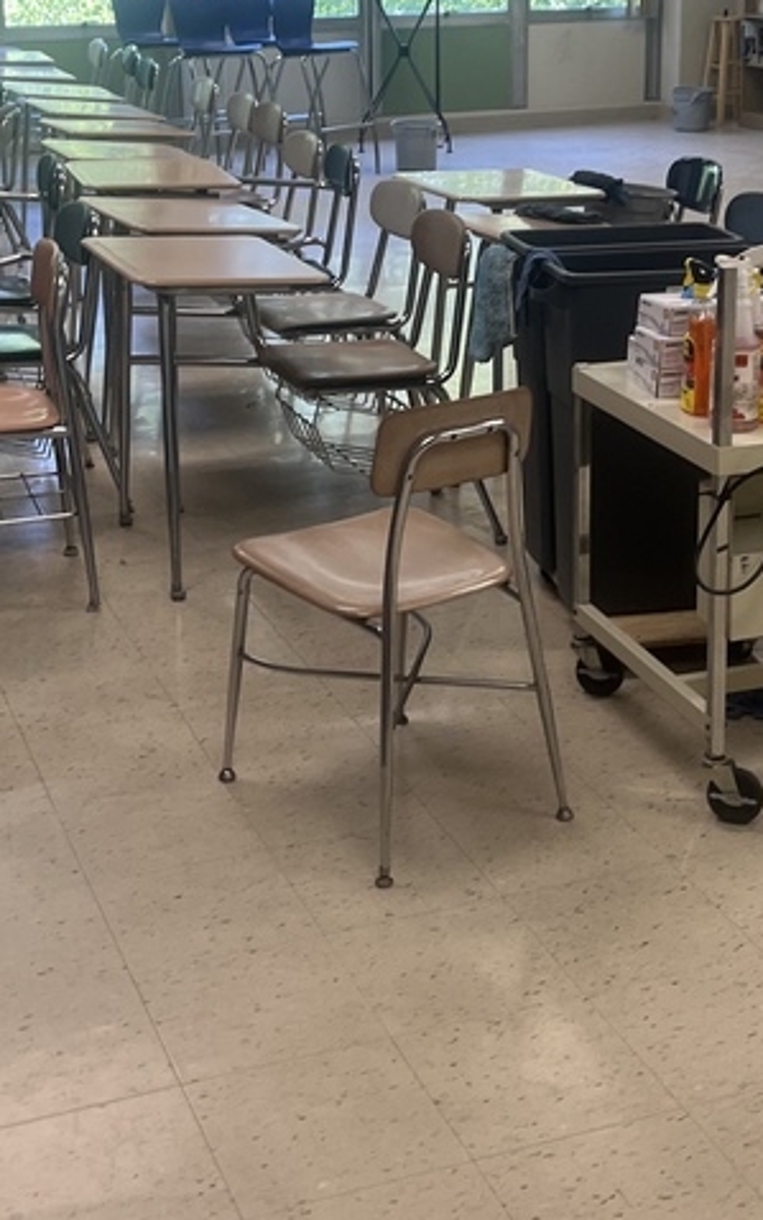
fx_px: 1962
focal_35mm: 59
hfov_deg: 22.0
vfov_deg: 34.1
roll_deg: -1.5
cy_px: 370
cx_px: 449
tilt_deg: -14.5
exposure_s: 1/120
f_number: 1.6
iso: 64
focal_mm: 5.1
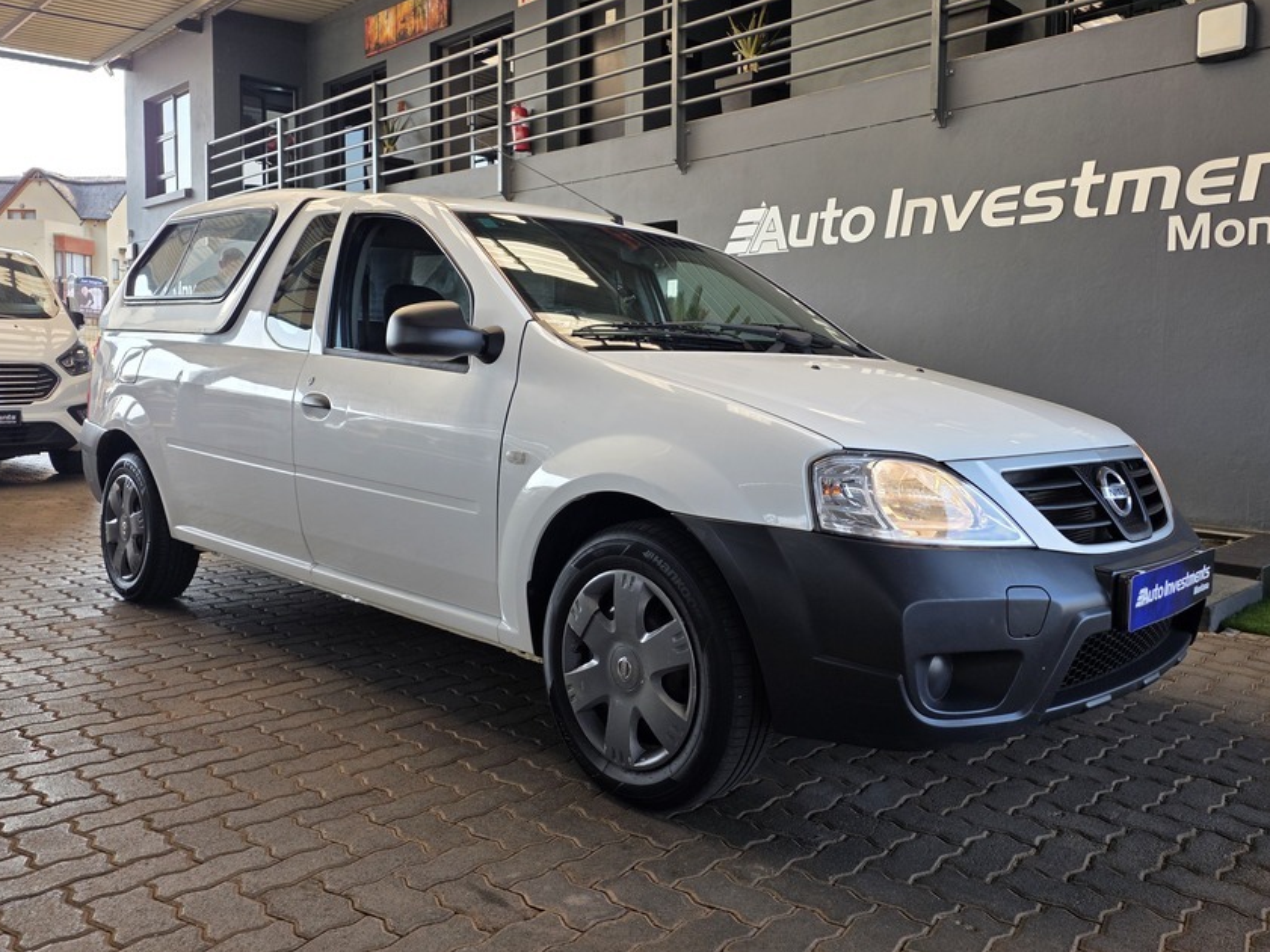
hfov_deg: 63.2
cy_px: 421
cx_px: 725
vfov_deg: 49.7
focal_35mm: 28
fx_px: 1027
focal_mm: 6.25
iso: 40
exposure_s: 1/180
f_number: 1.7
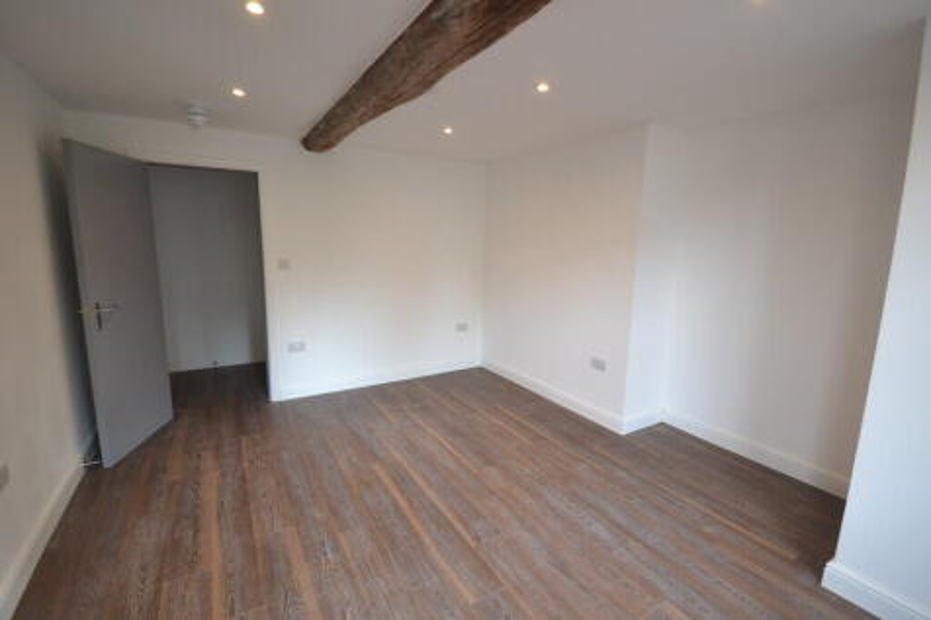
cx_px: 466
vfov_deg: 77.3
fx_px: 388
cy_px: 310
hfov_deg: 100.4
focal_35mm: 15
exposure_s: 1/80
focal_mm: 10
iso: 400
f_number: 4.5
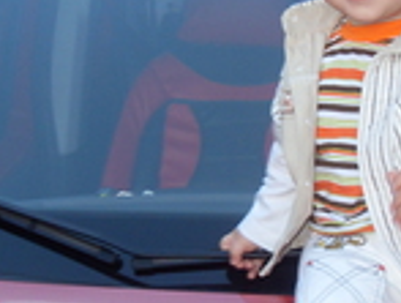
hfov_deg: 17.1
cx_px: 382
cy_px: 164
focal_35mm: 113
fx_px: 1312
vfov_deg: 13.2
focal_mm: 6.3
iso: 100
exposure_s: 1/45
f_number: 2.8
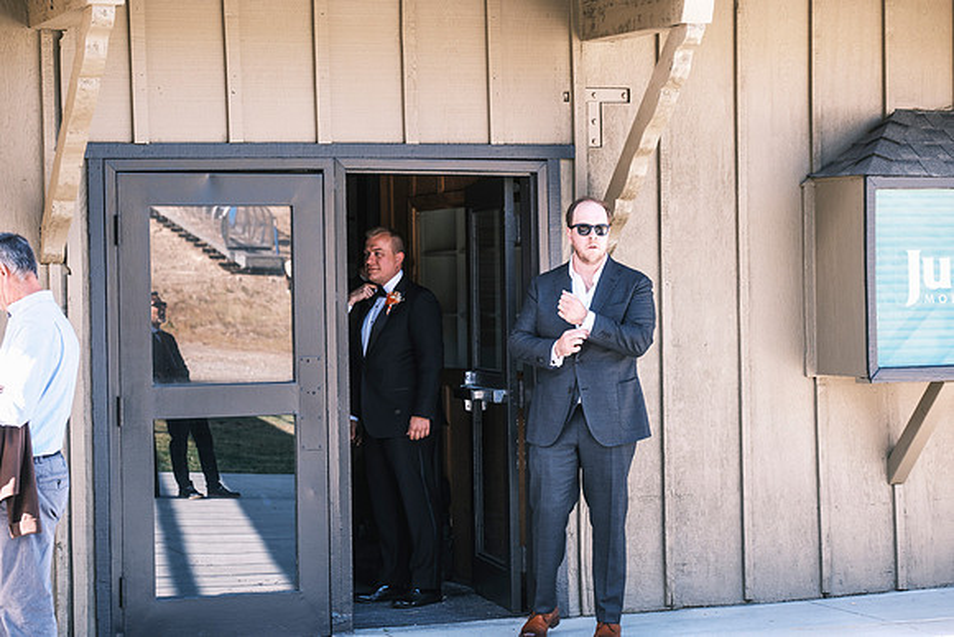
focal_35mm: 81
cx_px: 477
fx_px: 2147
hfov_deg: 25.1
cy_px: 318
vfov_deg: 16.9
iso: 125
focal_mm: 54.1
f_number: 4
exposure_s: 1/80
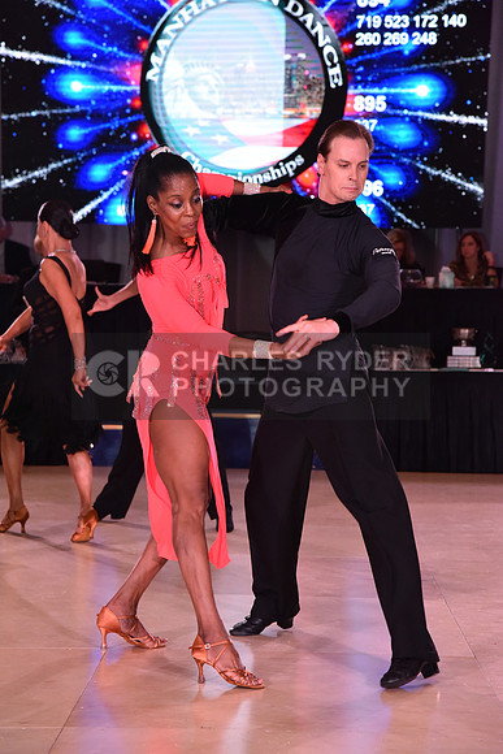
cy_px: 377
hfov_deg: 14.0
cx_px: 252
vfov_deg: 20.8
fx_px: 2053
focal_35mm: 98
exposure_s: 1/320
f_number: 7.1
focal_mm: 98
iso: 2500
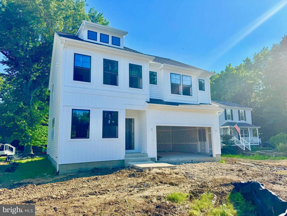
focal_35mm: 24
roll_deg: +0.7
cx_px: 144
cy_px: 108
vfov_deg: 56.8
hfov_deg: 71.6
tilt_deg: +8.0
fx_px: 199
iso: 80
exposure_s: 1/4310
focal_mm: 6.76
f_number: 1.78
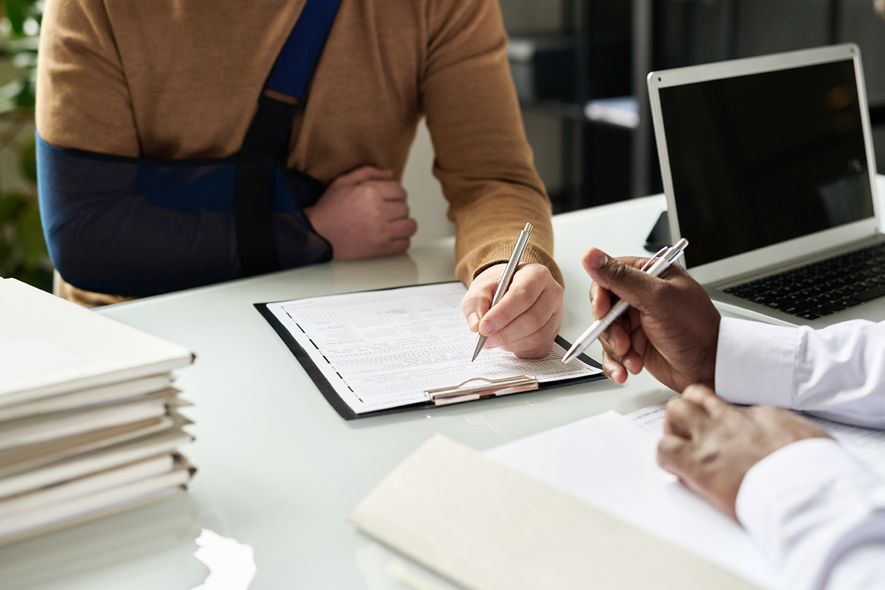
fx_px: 1376
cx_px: 494
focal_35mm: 56
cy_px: 264
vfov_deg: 24.2
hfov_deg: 35.6
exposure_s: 1/160
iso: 800
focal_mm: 50
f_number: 2.8
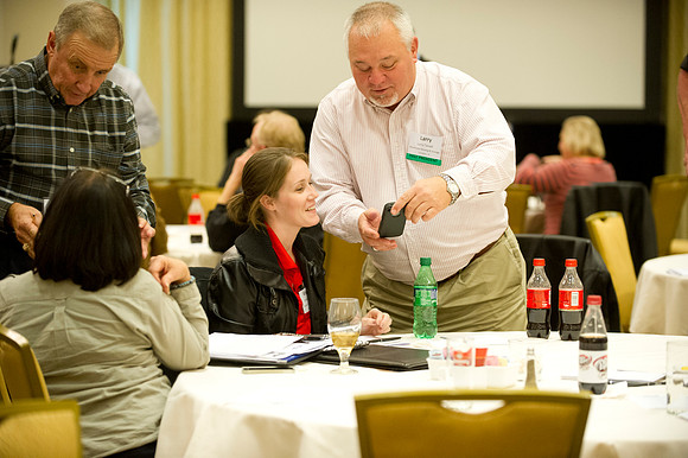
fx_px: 2101
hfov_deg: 18.6
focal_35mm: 110
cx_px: 344
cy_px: 229
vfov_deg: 12.4
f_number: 2.8
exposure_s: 1/60
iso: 3200
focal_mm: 110
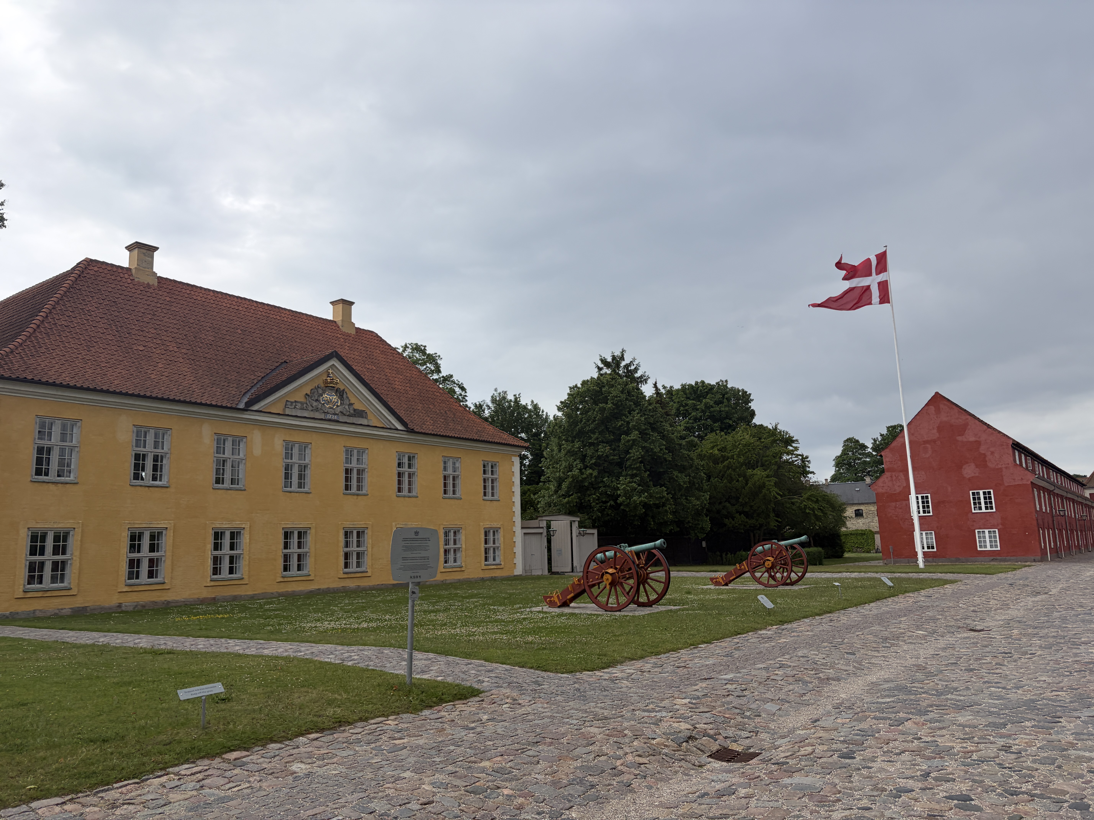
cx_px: 547
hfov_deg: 67.3
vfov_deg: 53.1
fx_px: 822
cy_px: 410
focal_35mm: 26
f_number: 1.6
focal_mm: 5.96
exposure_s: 1/1451
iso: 50
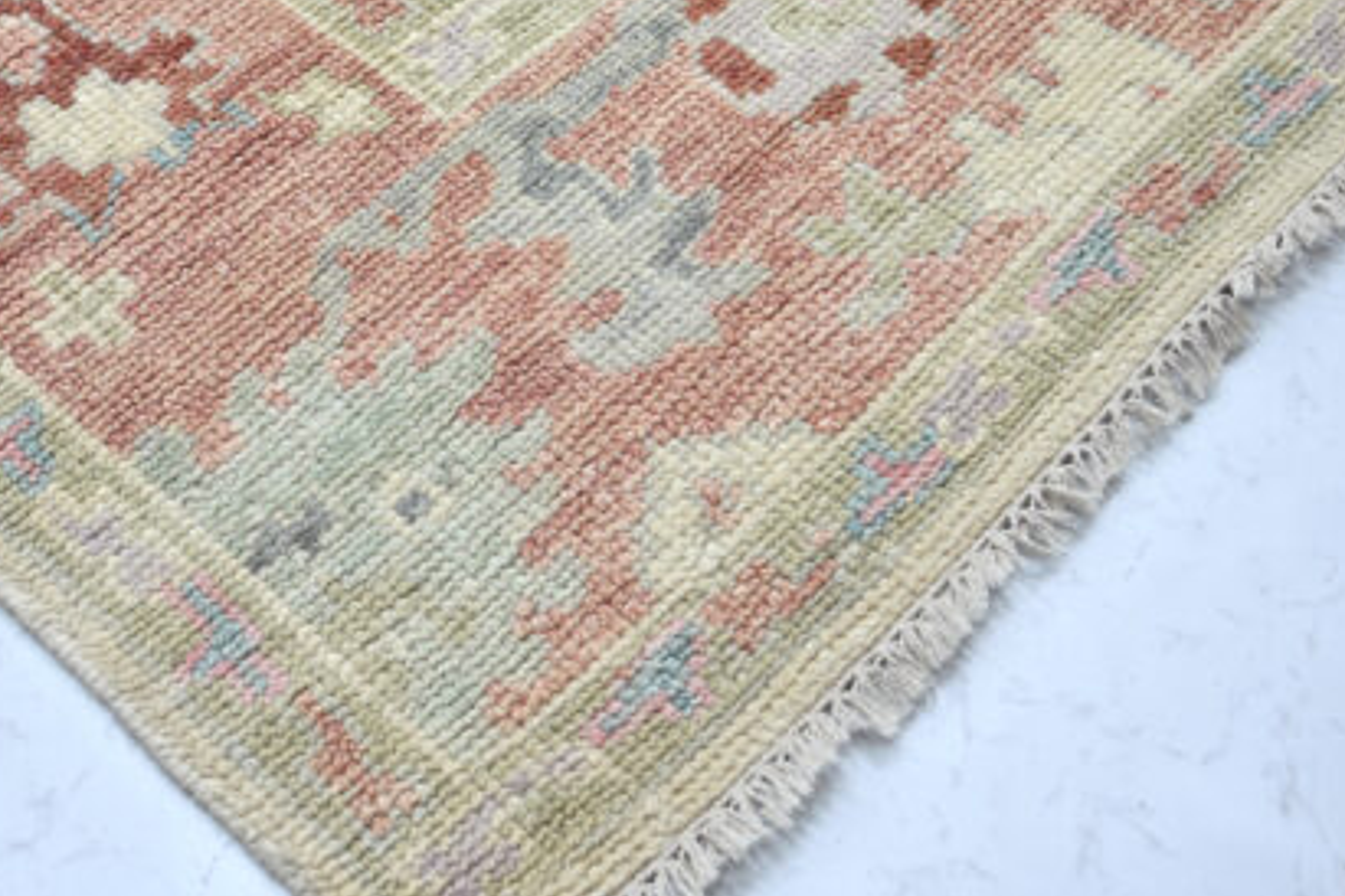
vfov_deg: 23.8
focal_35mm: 57
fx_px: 2129
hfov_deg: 34.8
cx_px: 488
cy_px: 451
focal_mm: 39
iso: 125
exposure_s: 1/30
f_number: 4.5
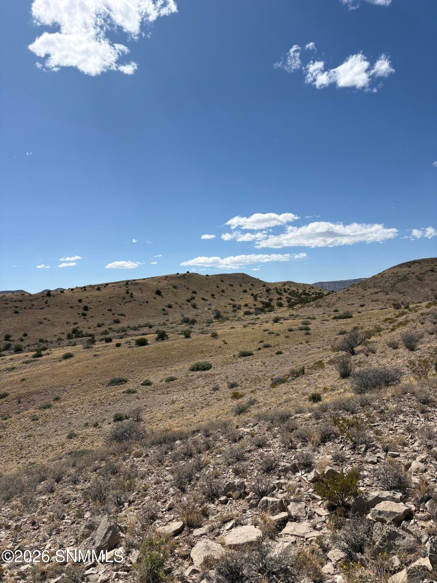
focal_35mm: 26
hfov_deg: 53.1
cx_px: 218
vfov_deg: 67.3
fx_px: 438
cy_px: 292
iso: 50
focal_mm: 5.96
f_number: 1.6
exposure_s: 1/7813
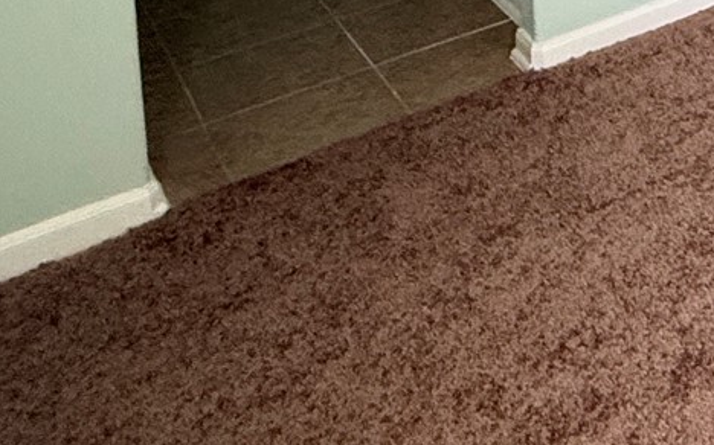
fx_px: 1264
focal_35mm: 65
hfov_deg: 22.9
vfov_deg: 15.2
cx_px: 1170
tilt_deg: -5.4
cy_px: -498
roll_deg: -0.2
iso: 500
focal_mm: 2.22
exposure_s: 1/60
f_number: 2.2
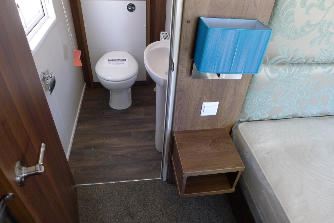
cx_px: 167
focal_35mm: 24
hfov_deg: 73.7
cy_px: 112
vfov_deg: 53.2
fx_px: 223
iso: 320
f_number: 2
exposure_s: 1/60
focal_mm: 5.1
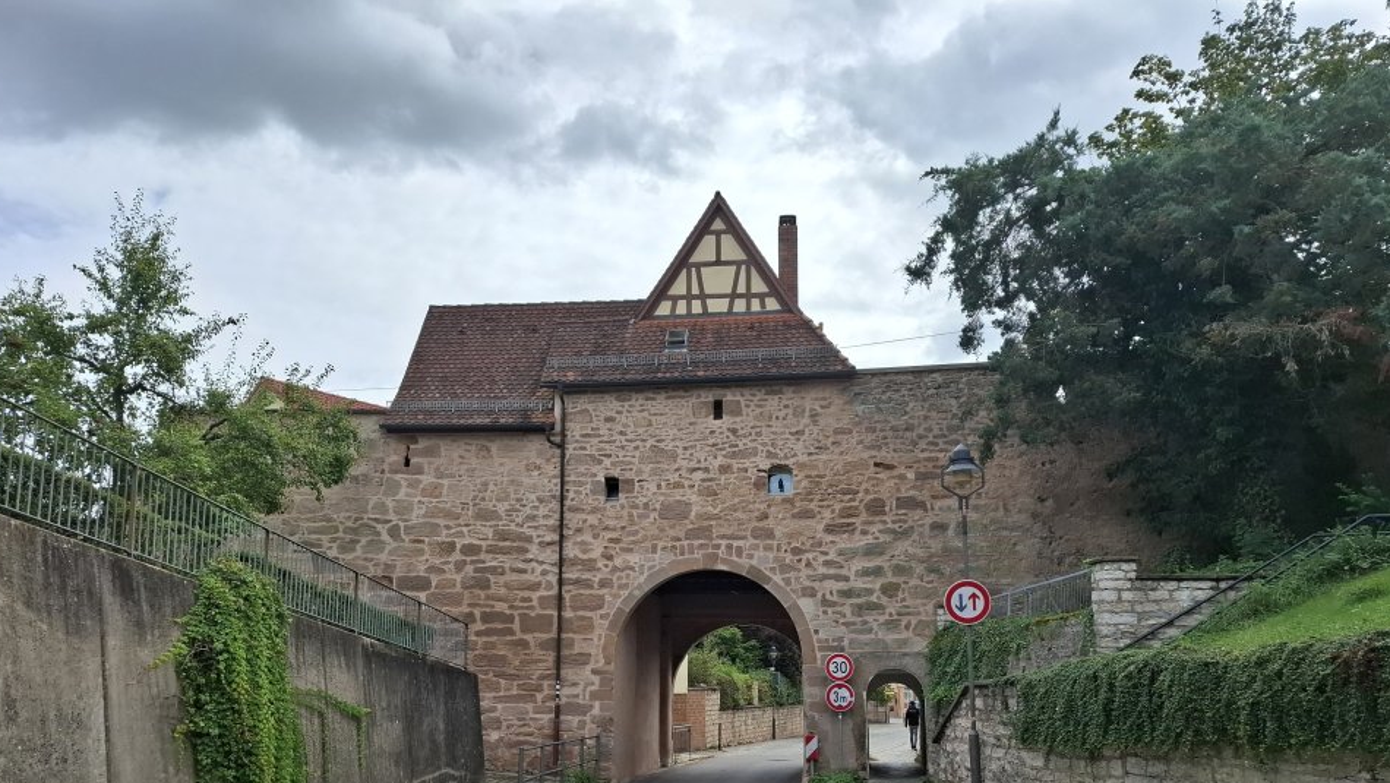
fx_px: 995
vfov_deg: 42.0
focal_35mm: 27
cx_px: 705
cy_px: 559
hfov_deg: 69.8
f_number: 1.8
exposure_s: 1/2469
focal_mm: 5.54
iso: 50
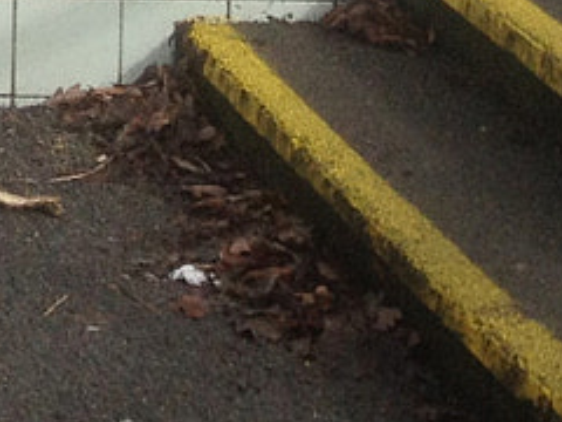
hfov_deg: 7.4
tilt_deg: -4.6
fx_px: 3783
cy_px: -795
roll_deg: +0.0
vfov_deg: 6.0
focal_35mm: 233
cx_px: -1147
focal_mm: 4.28
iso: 50
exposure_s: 1/890
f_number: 2.4
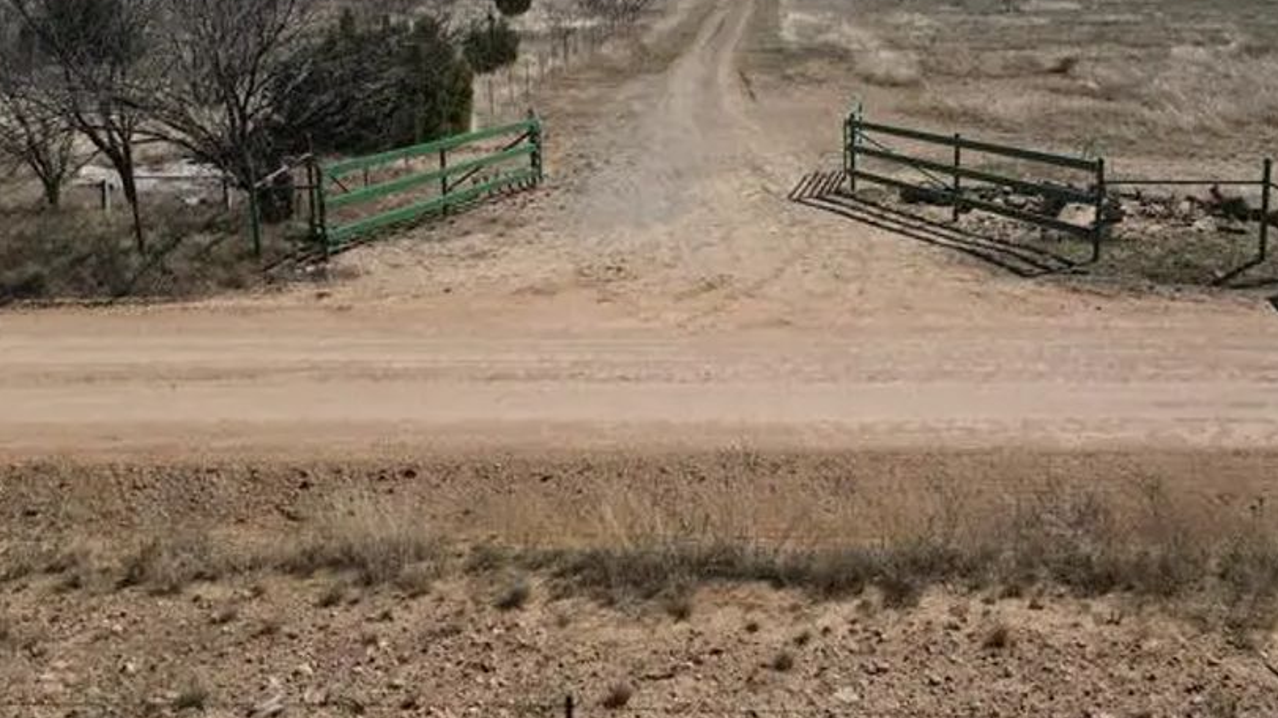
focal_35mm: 33
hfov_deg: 59.3
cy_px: 153
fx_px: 1118
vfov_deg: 34.6
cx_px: 717
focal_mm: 4.5
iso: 100
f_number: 2.8
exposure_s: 1/1000
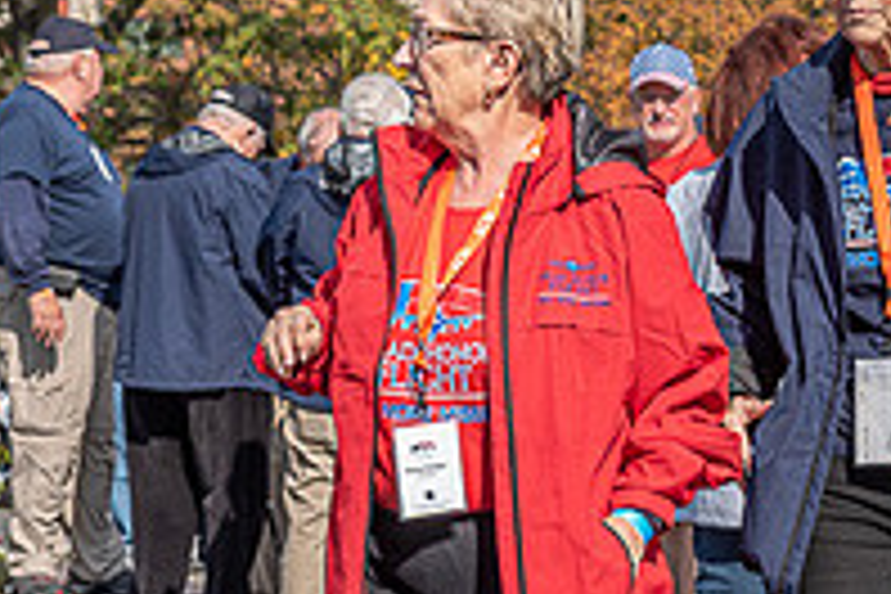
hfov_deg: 9.0
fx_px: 5667
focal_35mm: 229
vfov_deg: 6.0
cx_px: 598
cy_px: 335
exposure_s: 1/1250
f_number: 9
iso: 500
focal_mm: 78
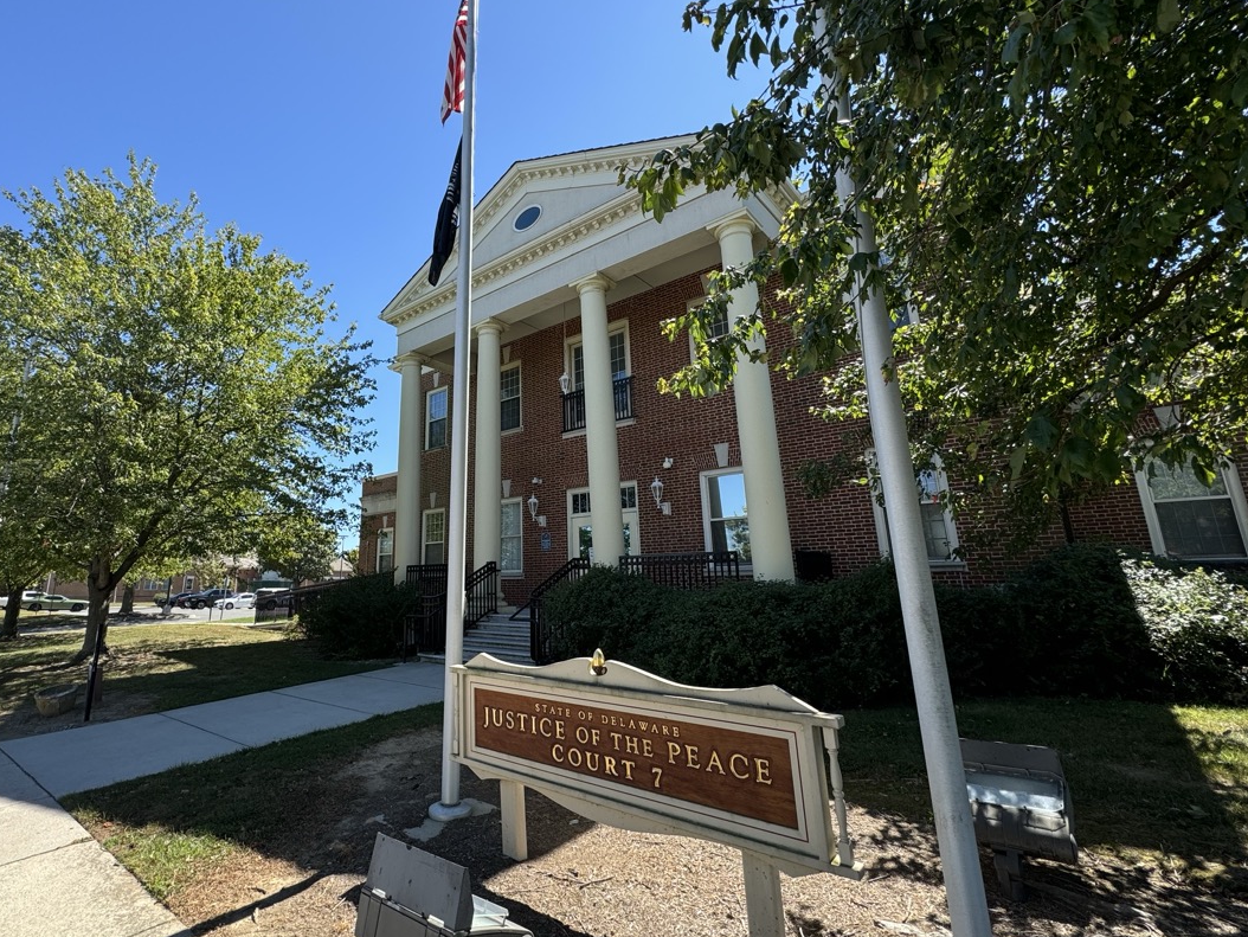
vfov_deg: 74.7
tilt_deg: +14.1
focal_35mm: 17
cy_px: 439
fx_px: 613
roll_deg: -0.2
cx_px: 520
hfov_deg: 90.2
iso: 40
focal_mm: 2.22
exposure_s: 1/552
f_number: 2.2
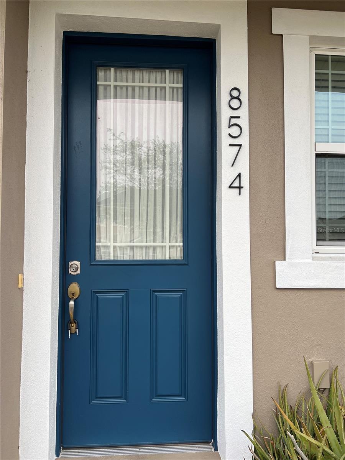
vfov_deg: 67.3
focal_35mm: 26
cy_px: 230
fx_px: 346
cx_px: 172
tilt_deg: +4.1
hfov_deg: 53.1
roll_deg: -0.6
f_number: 1.5
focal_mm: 5.7
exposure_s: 1/458
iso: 50
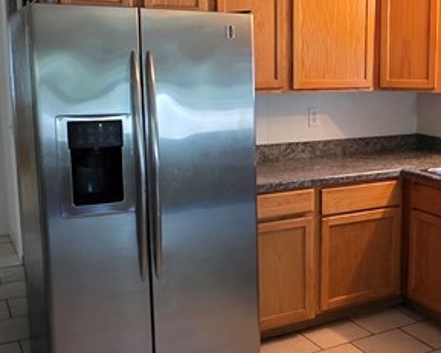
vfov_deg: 33.4
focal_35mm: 45
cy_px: 159
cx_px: 357
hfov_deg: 39.4
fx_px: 587
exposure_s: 1/60
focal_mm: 2.2
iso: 640
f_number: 1.9
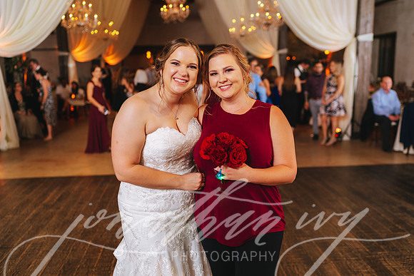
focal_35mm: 35
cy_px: 138
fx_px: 403
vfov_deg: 37.9
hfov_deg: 54.4
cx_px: 207
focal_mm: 35
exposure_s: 1/200
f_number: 2
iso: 800
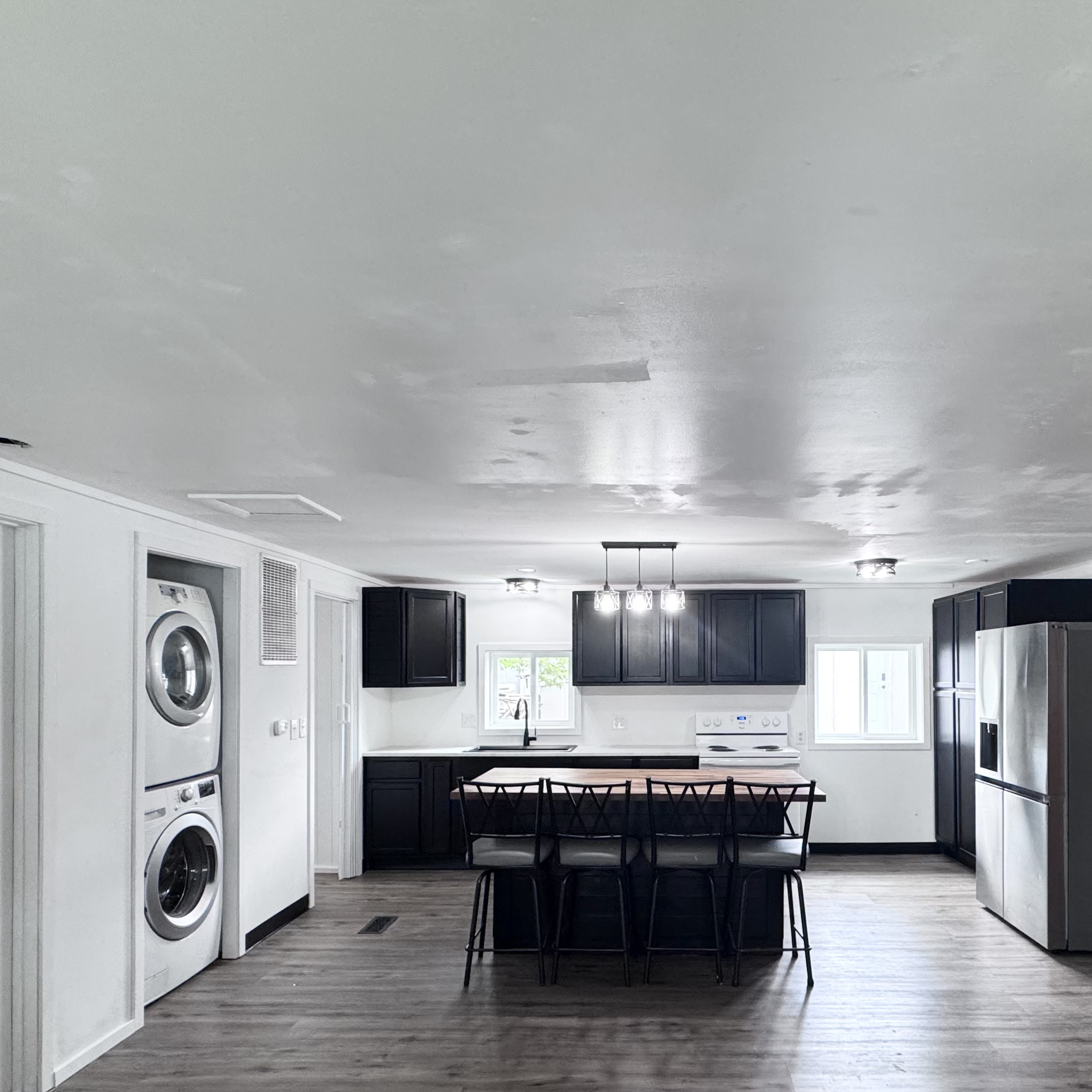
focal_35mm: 22
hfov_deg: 68.9
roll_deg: -0.1
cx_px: 660
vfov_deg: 68.8
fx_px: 785
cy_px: 666
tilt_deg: -0.6
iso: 250
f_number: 2.2
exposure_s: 1/120
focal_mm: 2.22
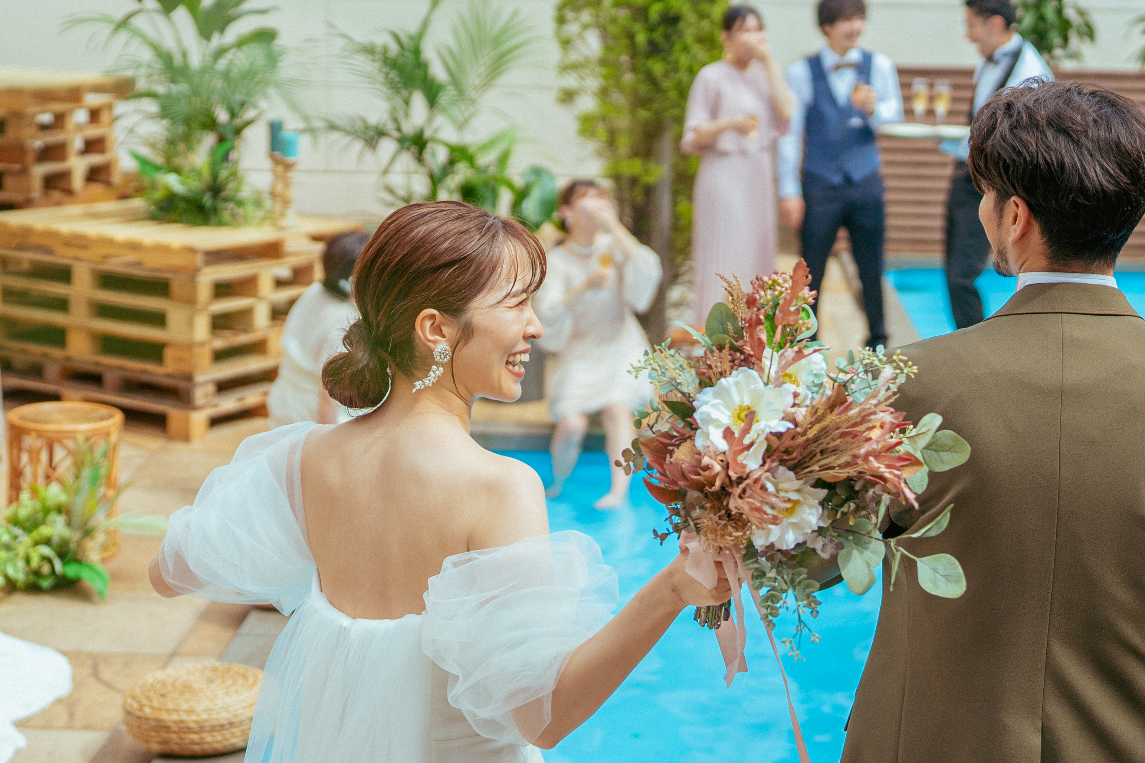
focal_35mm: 68
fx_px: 2163
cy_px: 254
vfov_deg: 19.9
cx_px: 651
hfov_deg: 29.6
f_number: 2
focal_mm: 36
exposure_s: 1/4000
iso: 250
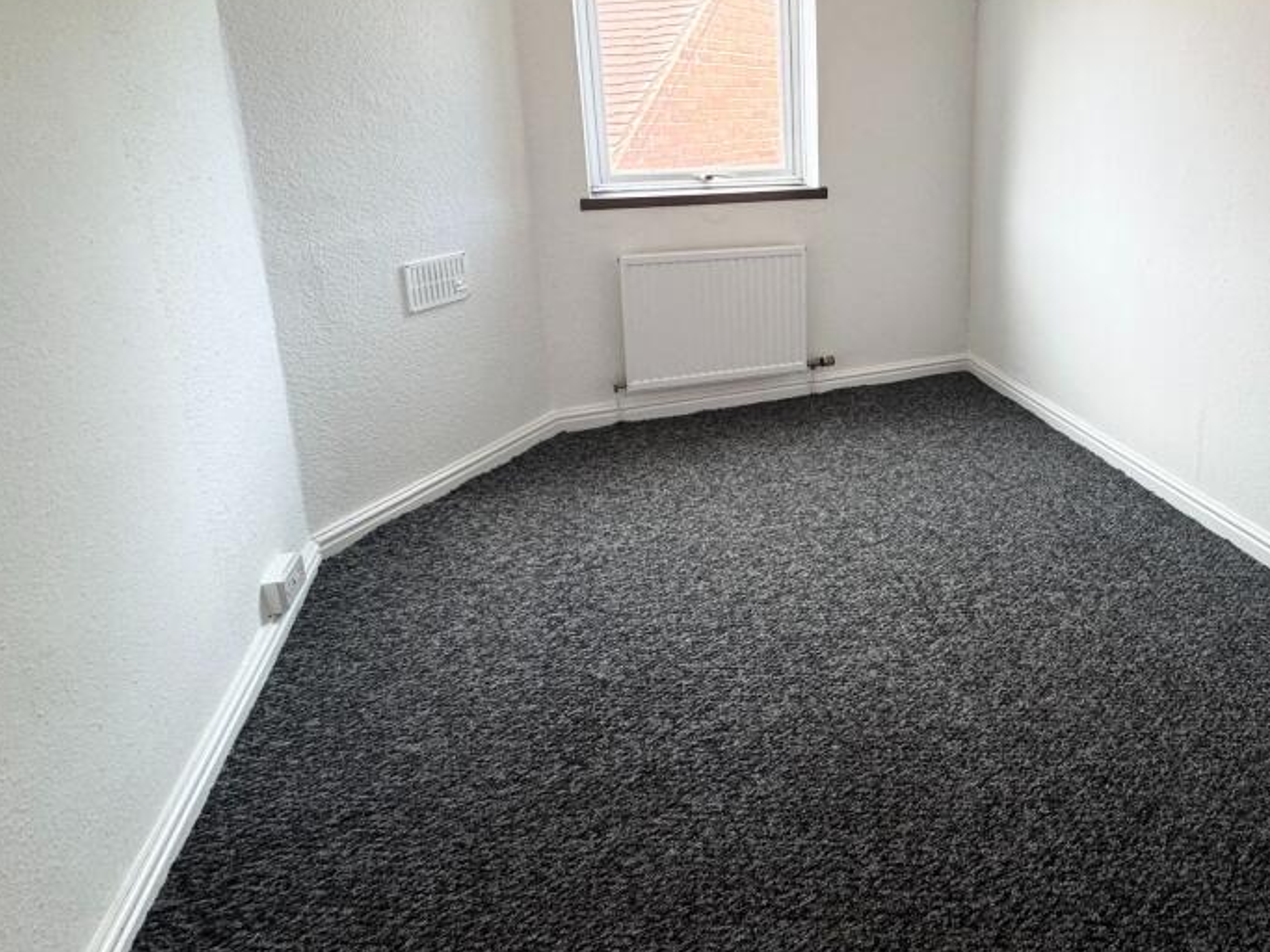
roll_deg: -0.8
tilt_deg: -12.8
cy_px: 273
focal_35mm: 21
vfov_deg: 60.9
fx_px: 770
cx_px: 881
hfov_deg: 75.6
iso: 160
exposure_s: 1/99
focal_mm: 2.22
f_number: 2.2
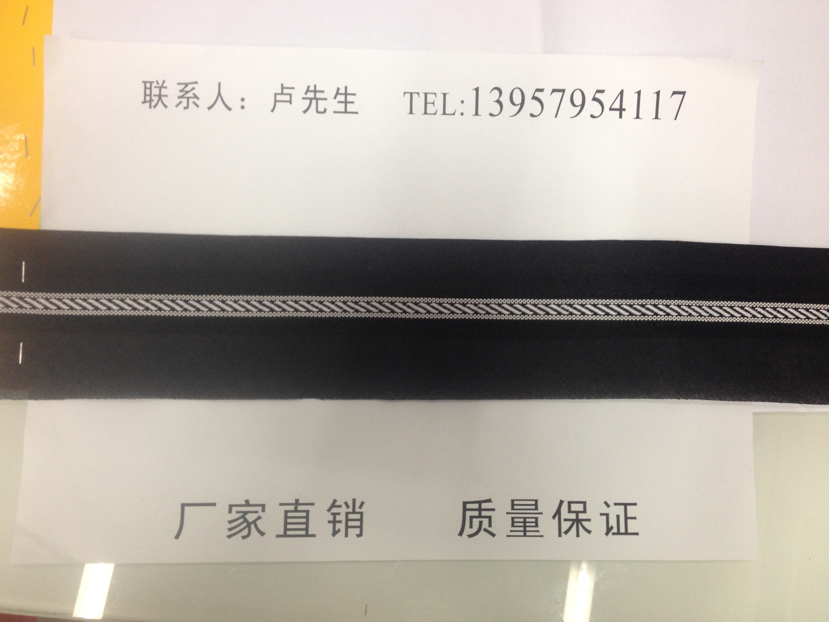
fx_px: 838
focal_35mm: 35
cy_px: 311
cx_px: 414
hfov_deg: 52.6
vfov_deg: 40.7
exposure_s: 1/20
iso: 80
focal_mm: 4.28
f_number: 2.4
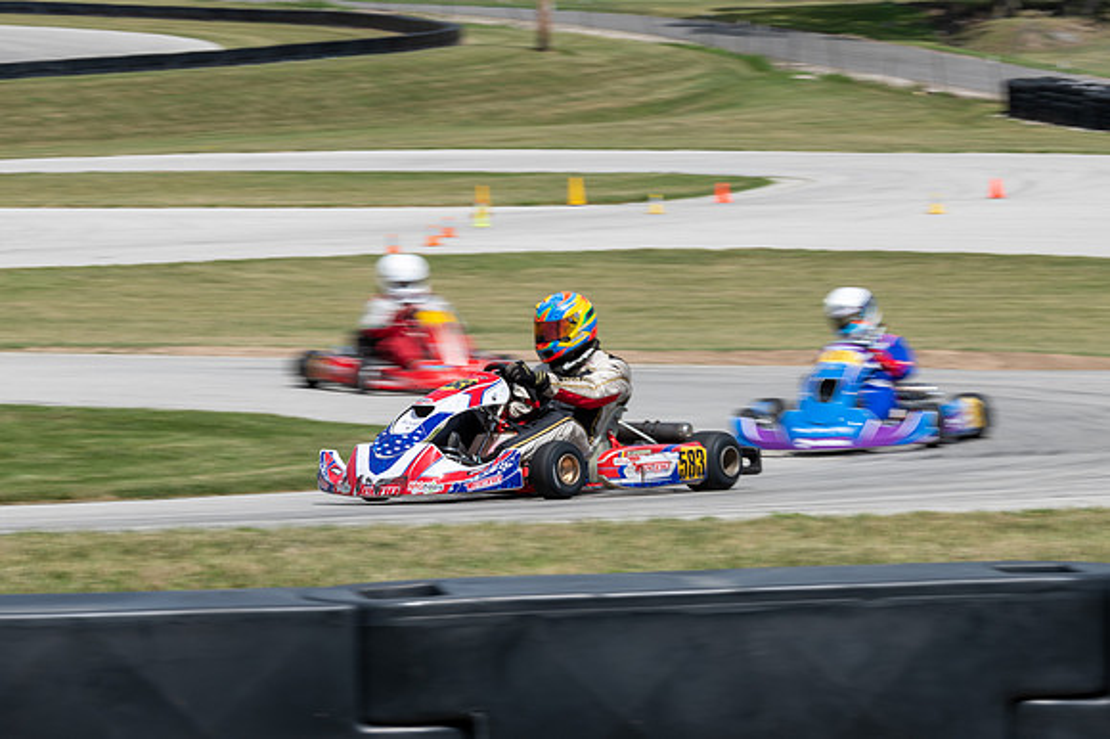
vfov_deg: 7.0
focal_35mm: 195
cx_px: 555
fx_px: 6009
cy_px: 370
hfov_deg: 10.6
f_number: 14
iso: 64
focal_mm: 130
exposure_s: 1/125
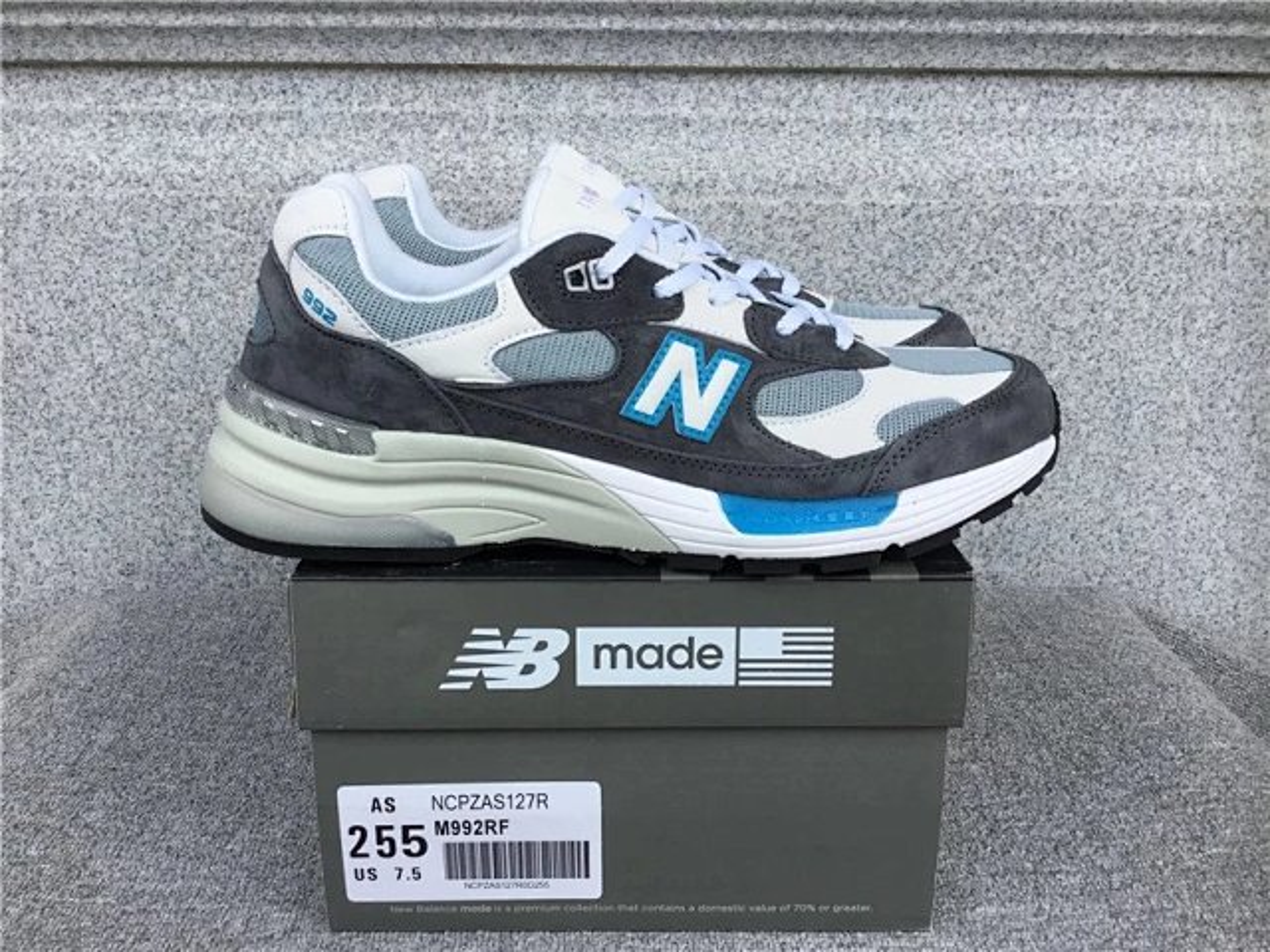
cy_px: 476
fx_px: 1137
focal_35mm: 31
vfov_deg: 45.4
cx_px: 635
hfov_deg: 58.4
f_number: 2.4
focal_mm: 3.3
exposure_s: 1/397
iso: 25
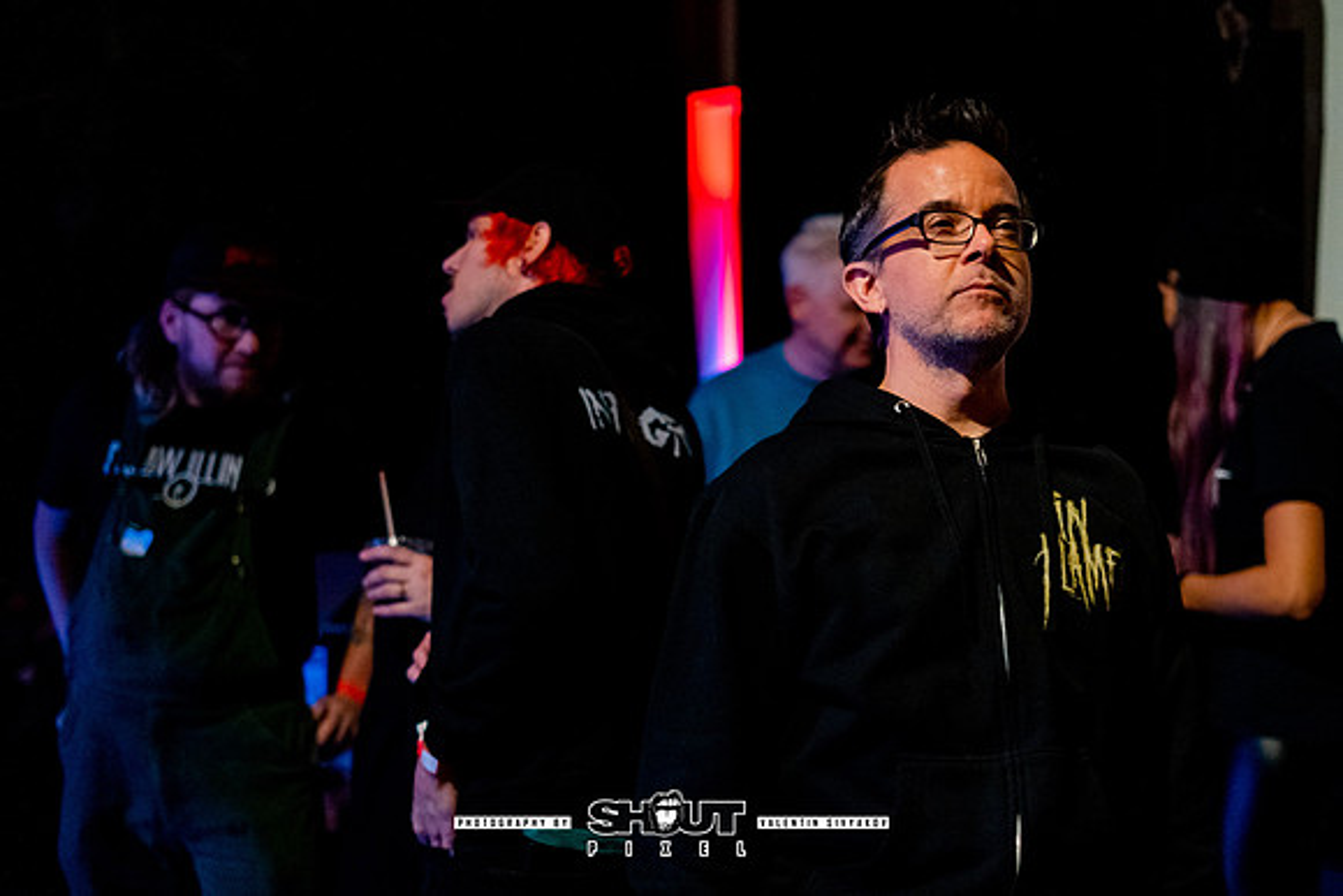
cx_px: 696
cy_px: 521
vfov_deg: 22.3
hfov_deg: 33.0
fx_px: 2266
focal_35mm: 61
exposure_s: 1/160
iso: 3200
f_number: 2
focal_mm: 50
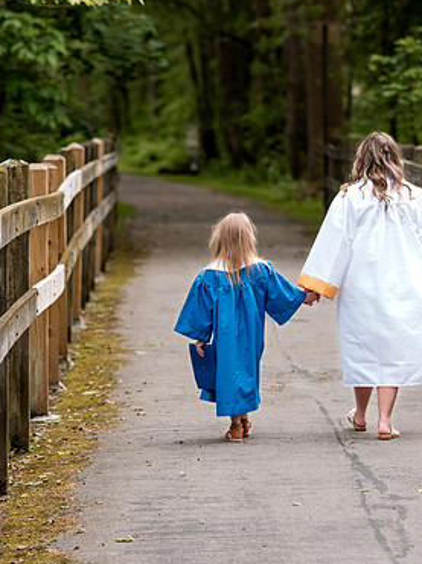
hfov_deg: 7.5
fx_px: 3206
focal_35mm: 197
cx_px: 242
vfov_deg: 10.0
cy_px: 317
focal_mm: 85
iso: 50
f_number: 2.2
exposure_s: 1/250
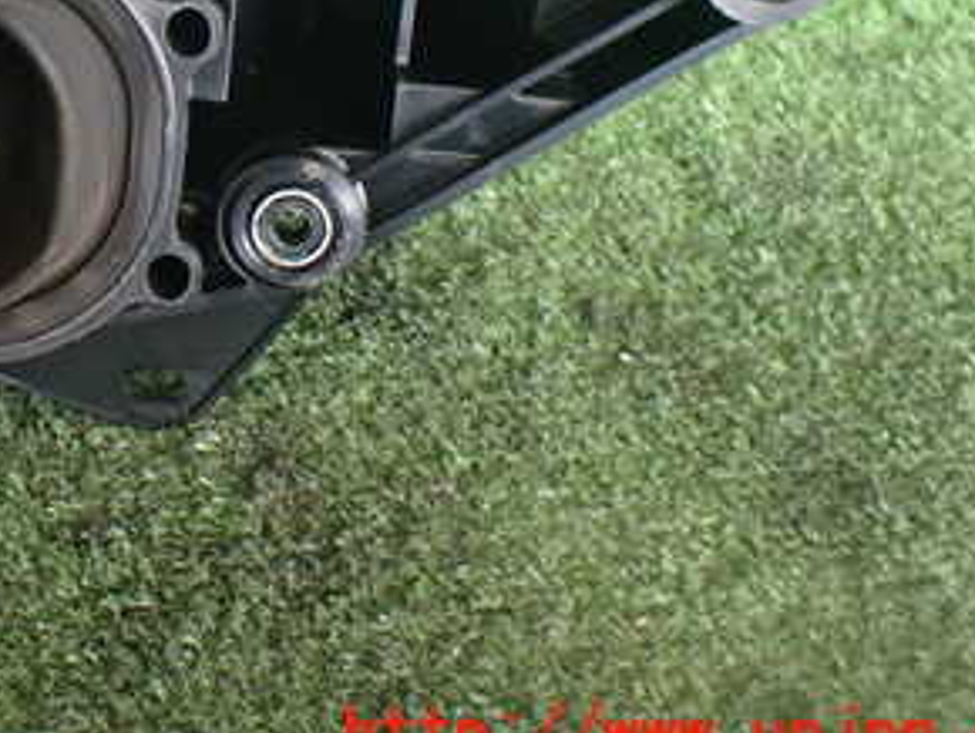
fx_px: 1748
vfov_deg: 22.9
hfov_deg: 29.8
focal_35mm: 62
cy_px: 24
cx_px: 94
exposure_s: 1/125
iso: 640
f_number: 2.3
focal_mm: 5.4
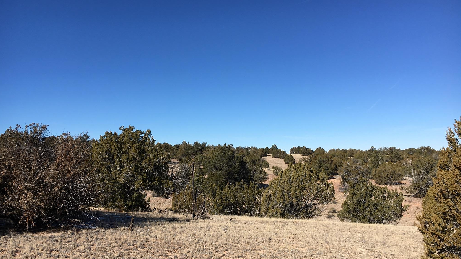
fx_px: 391
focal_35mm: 32
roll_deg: +1.0
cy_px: 157
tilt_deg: +0.7
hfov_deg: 61.0
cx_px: 228
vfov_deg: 36.5
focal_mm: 4.15
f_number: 2.2
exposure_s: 1/2079
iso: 25
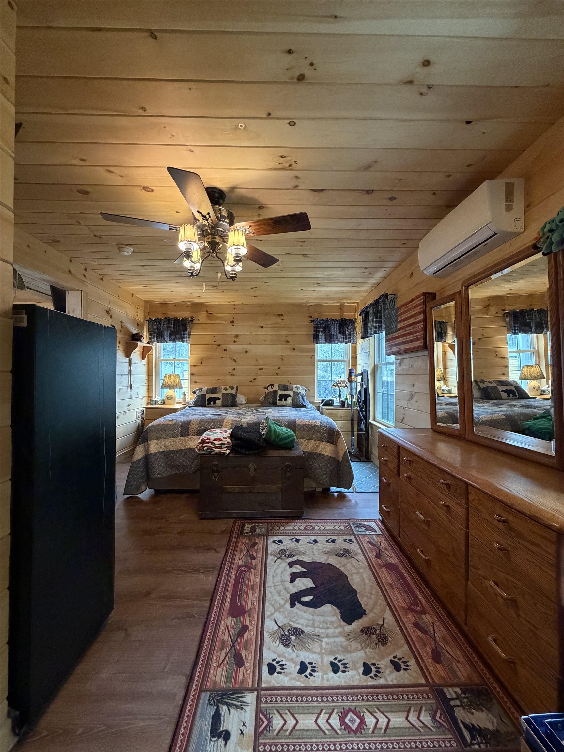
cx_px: 282
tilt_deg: -0.6
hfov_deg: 85.7
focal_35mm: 14
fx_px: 304
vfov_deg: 102.1
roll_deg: +0.1
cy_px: 376
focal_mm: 2.22
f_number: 2.2
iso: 500
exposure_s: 1/60
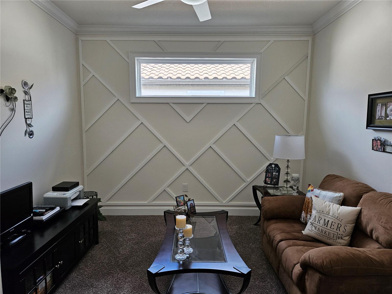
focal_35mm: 23
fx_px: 260
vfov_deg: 58.9
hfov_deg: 73.9
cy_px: 147
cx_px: 196
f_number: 1.8
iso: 200
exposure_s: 1/359
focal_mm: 5.4
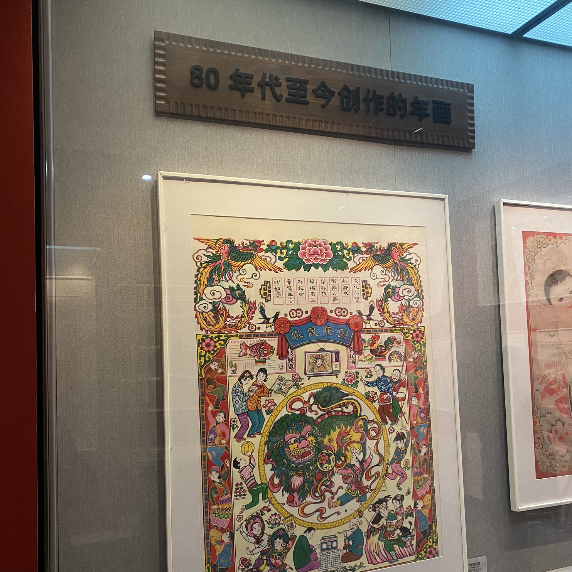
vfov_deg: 52.3
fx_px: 580
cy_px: 335
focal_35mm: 31
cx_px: 288
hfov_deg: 52.5
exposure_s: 1/50
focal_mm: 4.25
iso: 250
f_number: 1.8
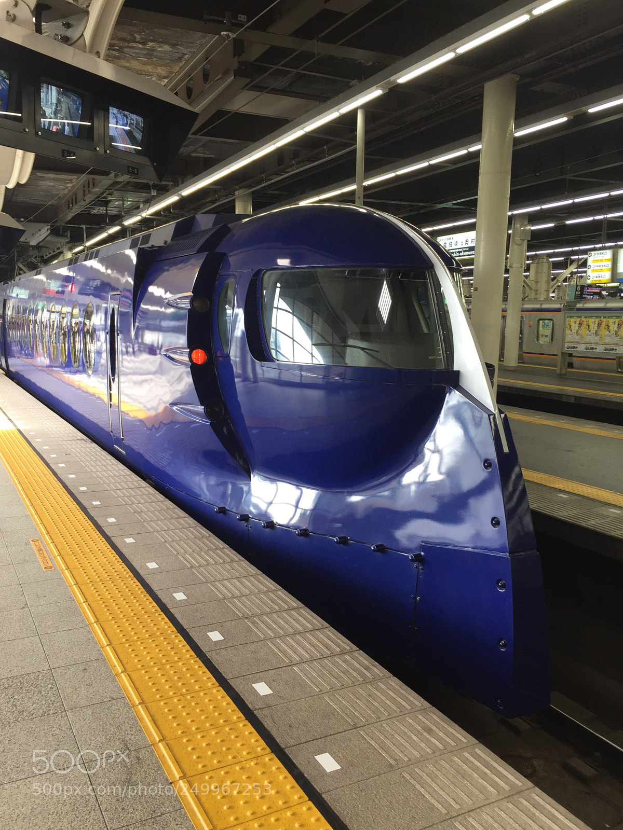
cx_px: 312
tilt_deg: -8.5
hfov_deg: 48.2
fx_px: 696
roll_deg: -1.5
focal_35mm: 29
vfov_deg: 61.7
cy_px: 415
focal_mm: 4.15
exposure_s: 1/60
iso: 40
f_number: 2.2
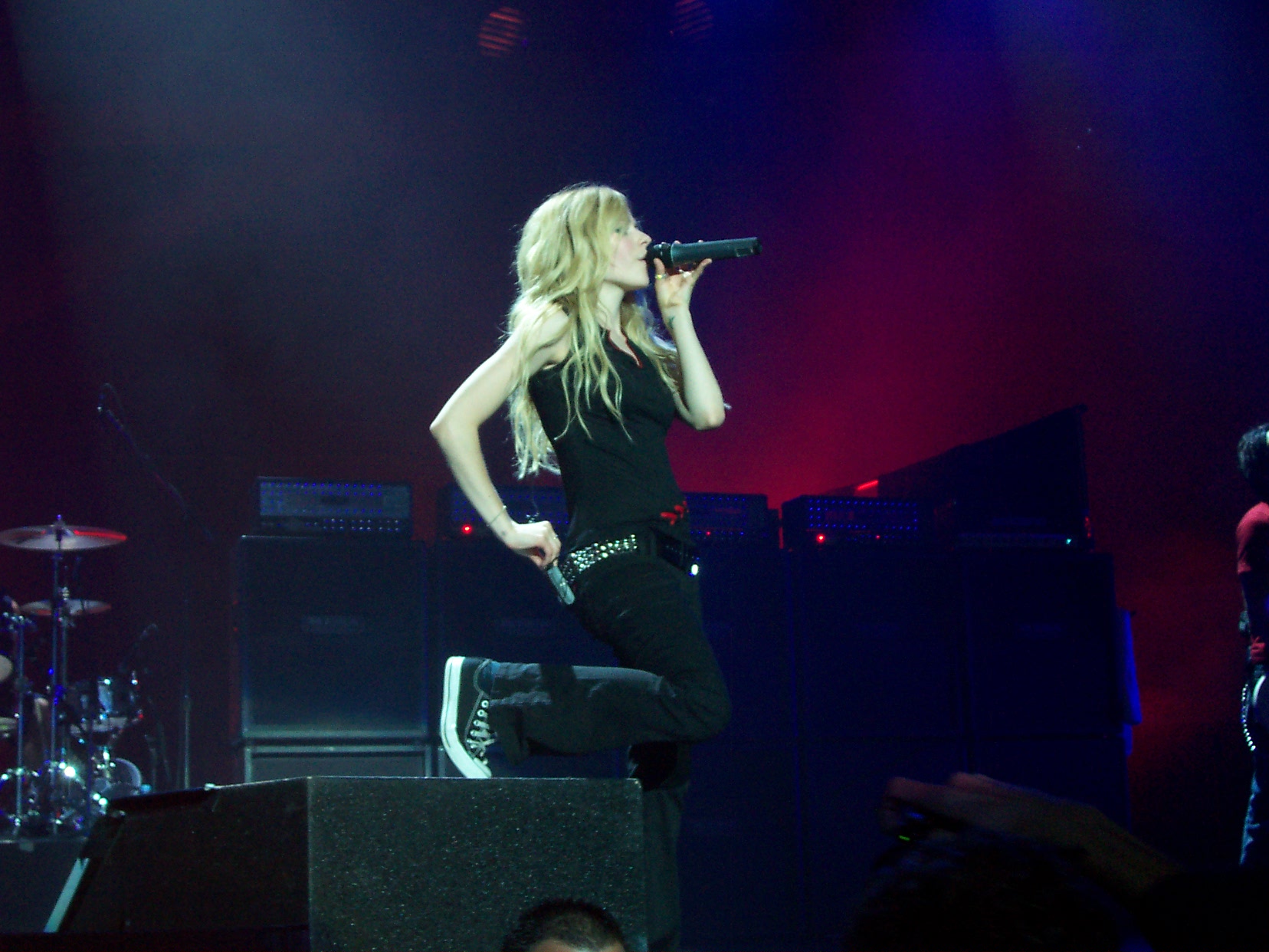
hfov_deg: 33.8
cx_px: 634
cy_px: 476
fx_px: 2090
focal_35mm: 57
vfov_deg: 25.7
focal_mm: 8.6
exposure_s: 1/45
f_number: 3.4
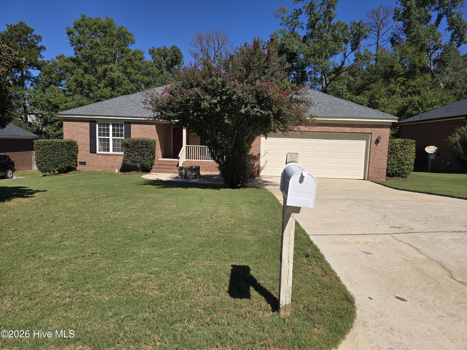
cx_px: 234
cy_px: 175
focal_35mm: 23
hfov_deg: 73.9
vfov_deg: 58.9
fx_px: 310
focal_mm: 6.3
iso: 12
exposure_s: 1/1186
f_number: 1.7
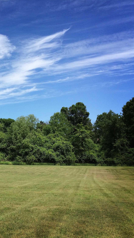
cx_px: -13
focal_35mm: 43
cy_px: 121
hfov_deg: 25.7
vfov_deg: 47.4
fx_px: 272
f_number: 2.2
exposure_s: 1/2283
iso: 32
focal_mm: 4.15
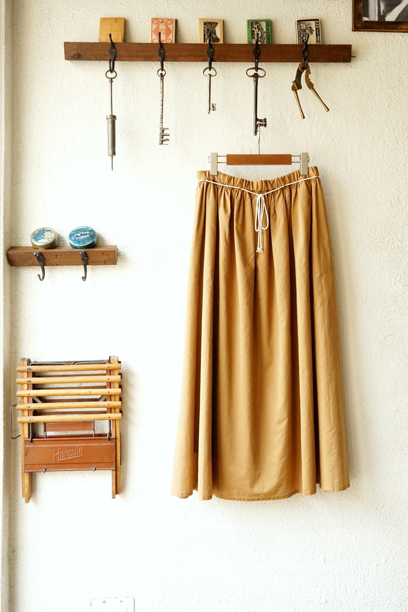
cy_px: 306
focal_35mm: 30
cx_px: 204
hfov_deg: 43.6
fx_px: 510
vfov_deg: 61.9
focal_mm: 30
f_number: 10
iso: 800
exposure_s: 1/40
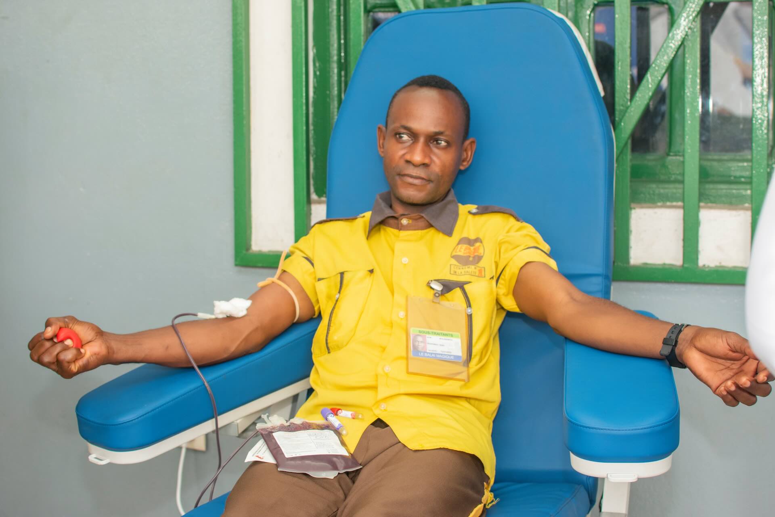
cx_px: 388
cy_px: 258
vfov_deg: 25.8
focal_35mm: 52
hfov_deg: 37.9
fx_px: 1130
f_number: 3.5
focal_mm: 35
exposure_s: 1/80
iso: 400
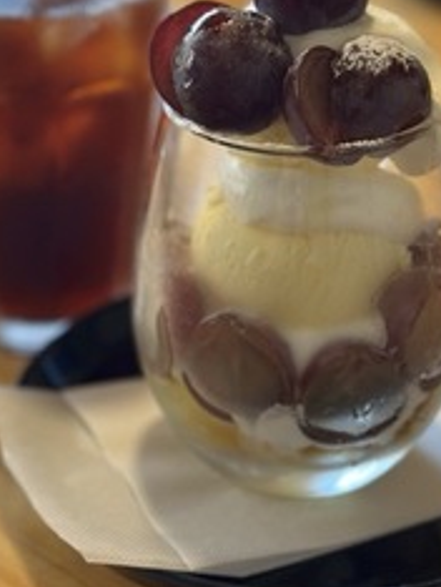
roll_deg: +0.2
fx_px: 1390
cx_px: 203
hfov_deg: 18.0
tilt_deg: -24.3
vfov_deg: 23.7
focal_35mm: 82
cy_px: 206
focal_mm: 6.86
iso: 125
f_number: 1.78
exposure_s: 1/60
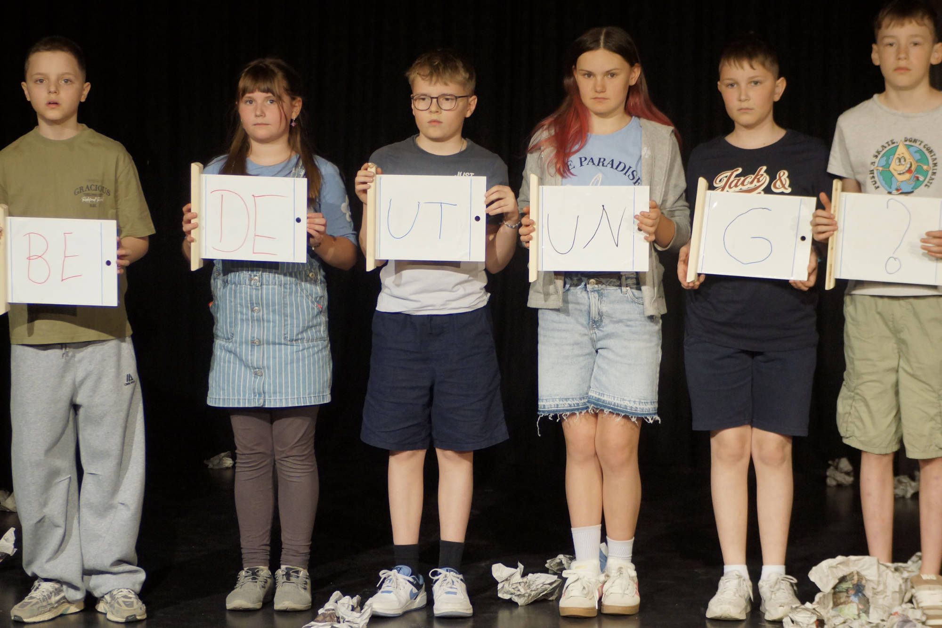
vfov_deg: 13.0
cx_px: 471
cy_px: 314
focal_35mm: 105
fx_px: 2747
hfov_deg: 19.5
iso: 640
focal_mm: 70
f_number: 5
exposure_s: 1/125
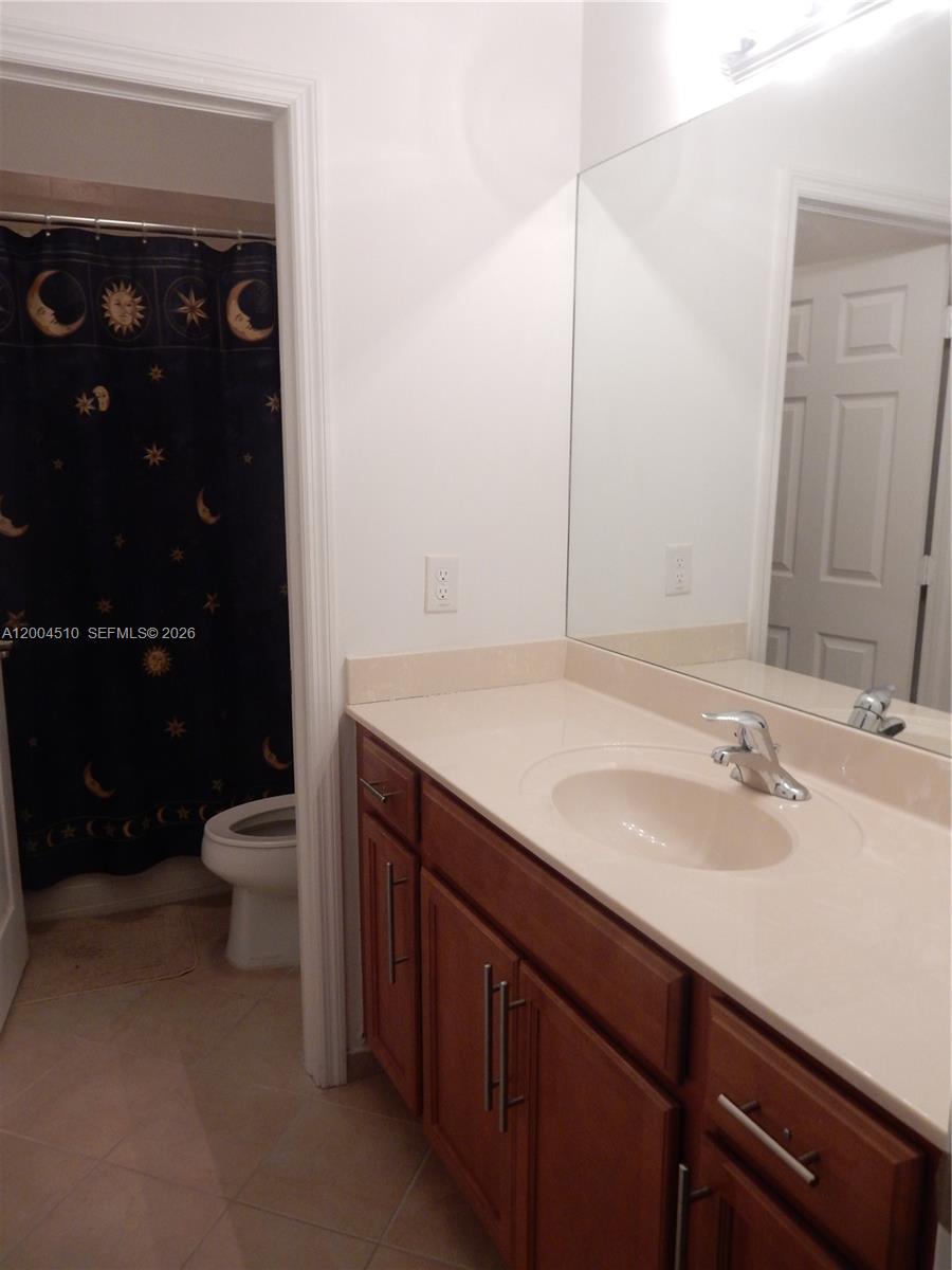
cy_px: 635
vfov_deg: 69.4
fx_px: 917
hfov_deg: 54.9
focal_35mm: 25
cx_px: 476
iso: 220
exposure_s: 1/30
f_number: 3.7
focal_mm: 4.5
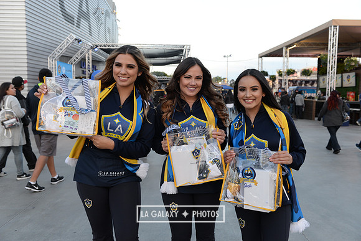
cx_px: 180
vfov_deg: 38.9
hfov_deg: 55.8
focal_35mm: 34
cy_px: 120
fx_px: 341
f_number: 5
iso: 800
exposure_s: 1/100
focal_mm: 34
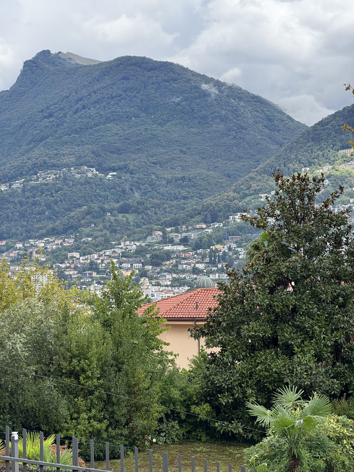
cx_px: 177
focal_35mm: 77
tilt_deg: +3.0
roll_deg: +1.5
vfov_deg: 25.3
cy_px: 236
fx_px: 1050
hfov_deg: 19.1
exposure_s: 1/162
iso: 25
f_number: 2.8
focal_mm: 9
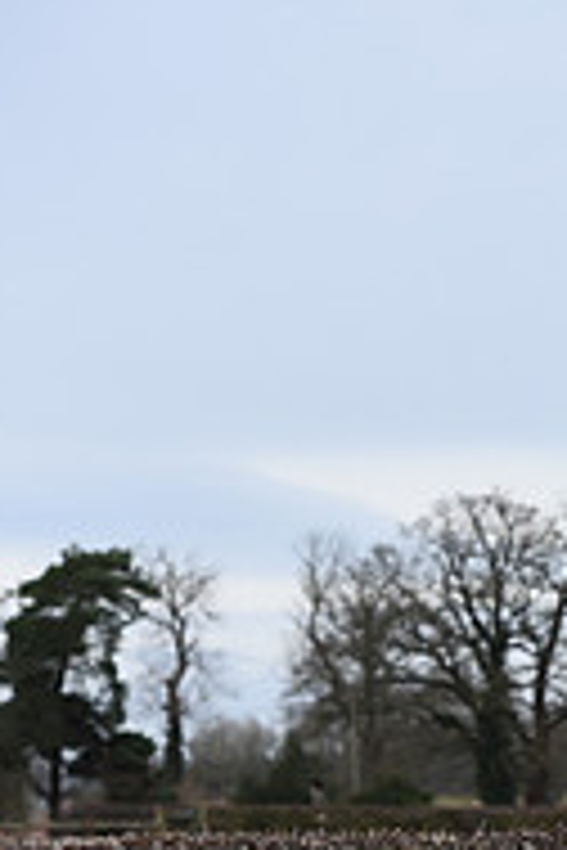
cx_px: 1238
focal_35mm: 313
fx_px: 7394
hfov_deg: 4.3
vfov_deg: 6.6
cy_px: 814
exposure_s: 1/1250
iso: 720
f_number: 5.6
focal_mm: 102
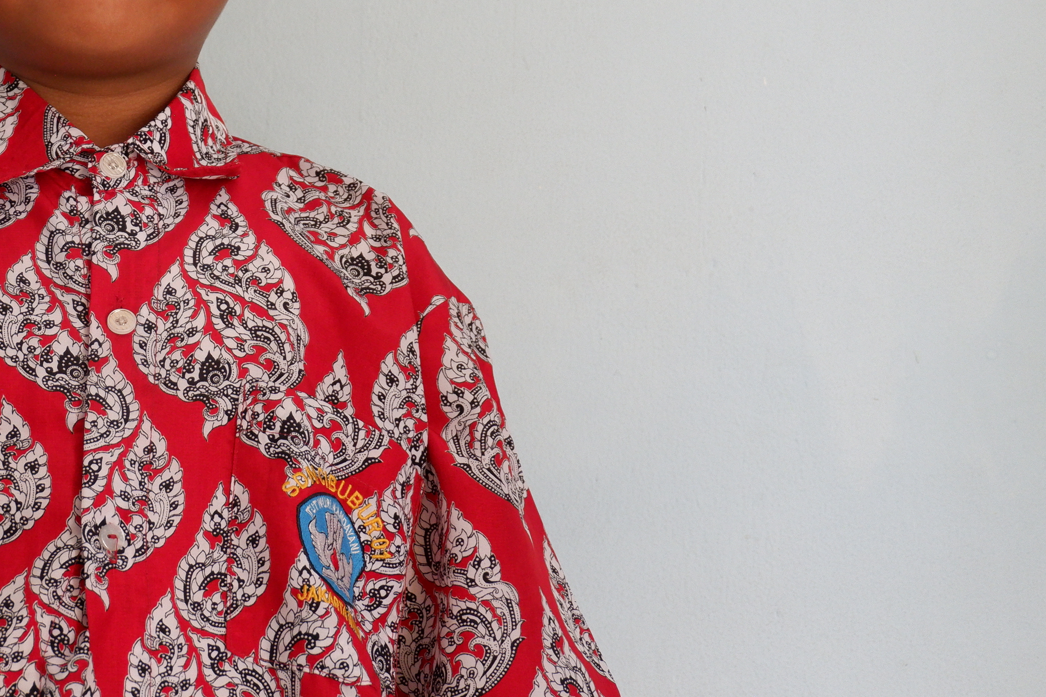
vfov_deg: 17.0
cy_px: 168
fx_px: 2324
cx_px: 130
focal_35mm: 80
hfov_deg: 24.7
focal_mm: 28.2
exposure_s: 1/60
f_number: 4.5
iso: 1600
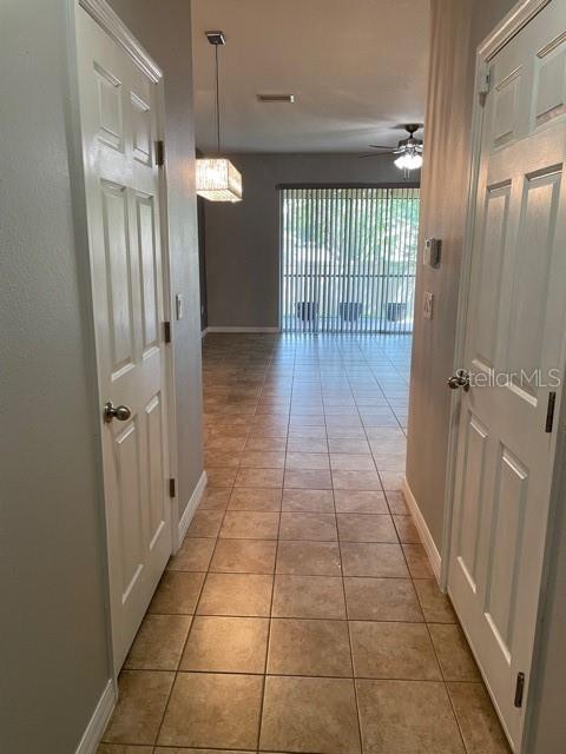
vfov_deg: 67.3
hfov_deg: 53.1
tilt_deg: -11.4
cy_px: 377
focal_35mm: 26
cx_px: 283
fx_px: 567
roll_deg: -0.2
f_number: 1.6
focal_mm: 4.2
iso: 100
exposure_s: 1/60
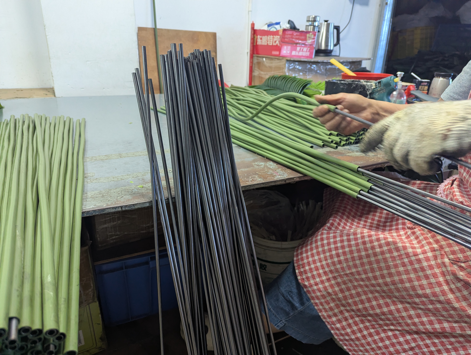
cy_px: 178
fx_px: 327
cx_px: 236
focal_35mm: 24
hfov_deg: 71.5
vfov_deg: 56.9
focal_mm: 6.81
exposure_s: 1/126
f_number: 1.85
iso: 637
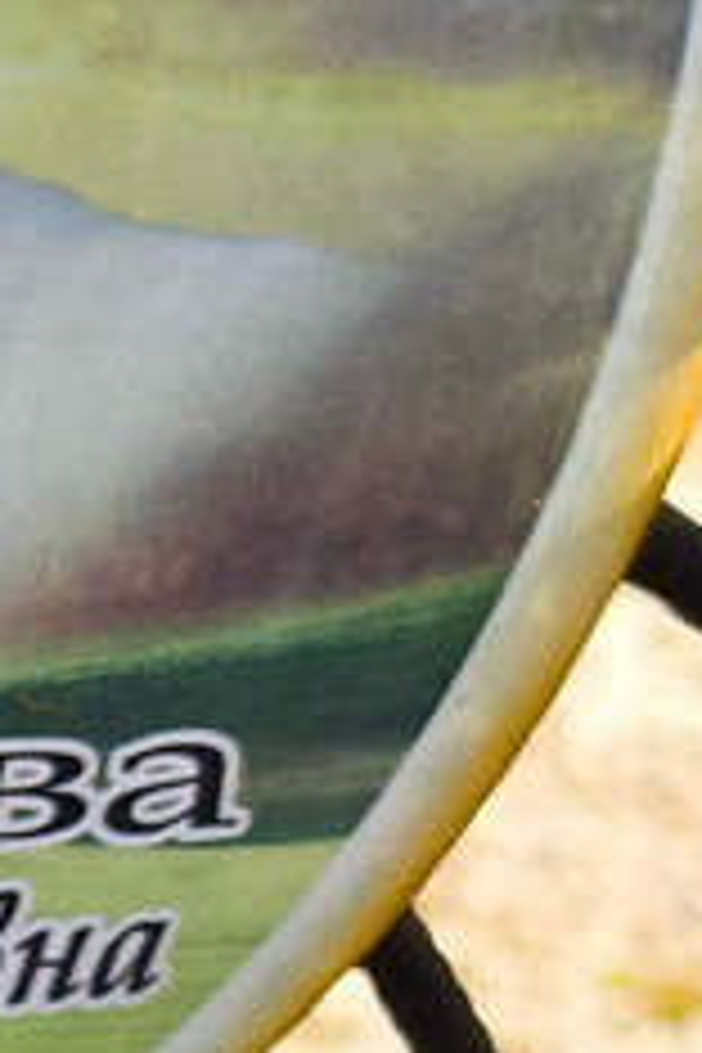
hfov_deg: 7.2
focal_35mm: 178
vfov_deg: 11.3
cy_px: 1238
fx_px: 5206
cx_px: -974
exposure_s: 1/457
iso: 50
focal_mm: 4.71
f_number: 1.7
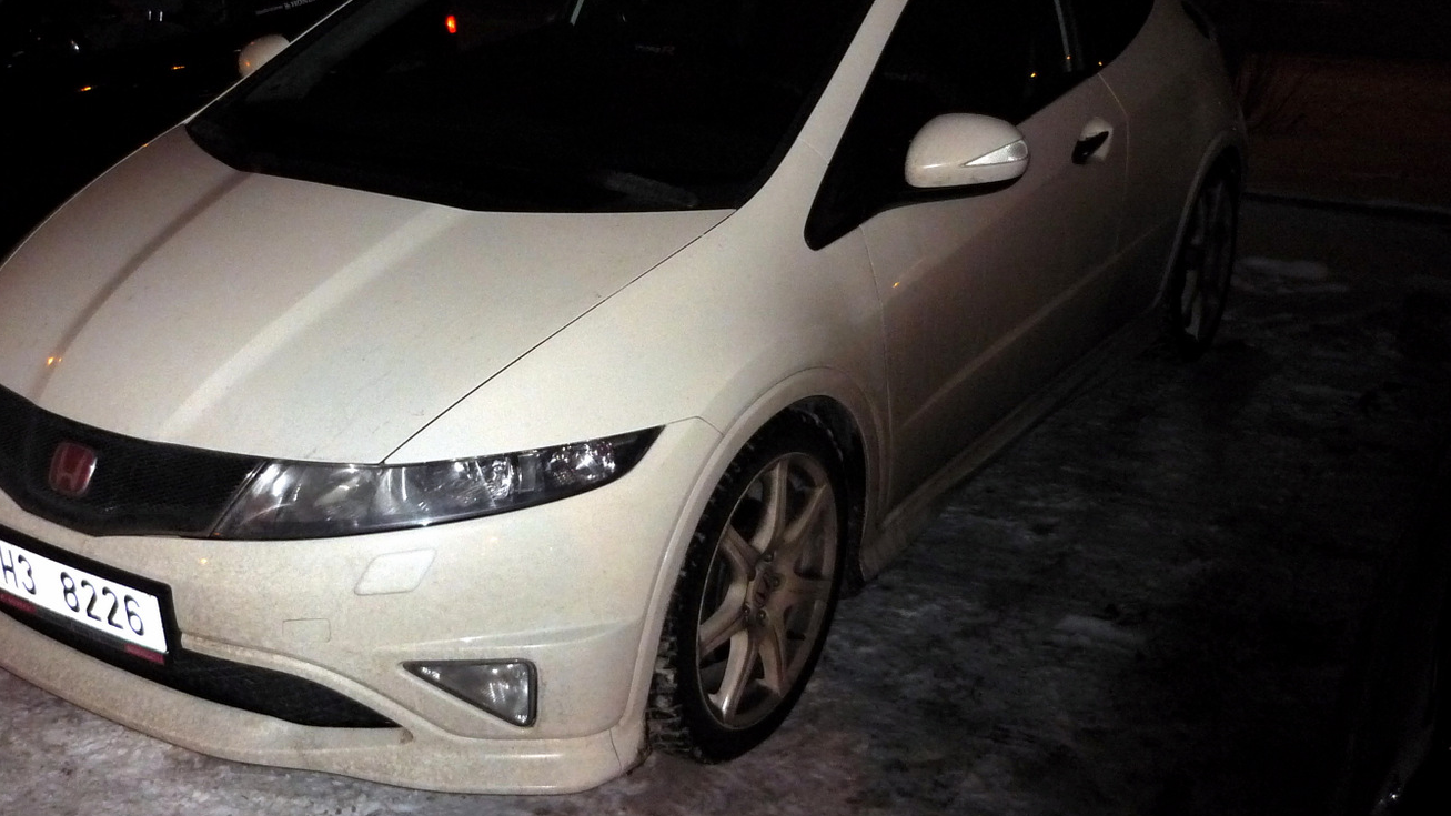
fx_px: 1693
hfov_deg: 46.1
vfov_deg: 27.0
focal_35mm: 44
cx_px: 572
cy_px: 281
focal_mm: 5.5
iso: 400
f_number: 2.8
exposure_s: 1/30
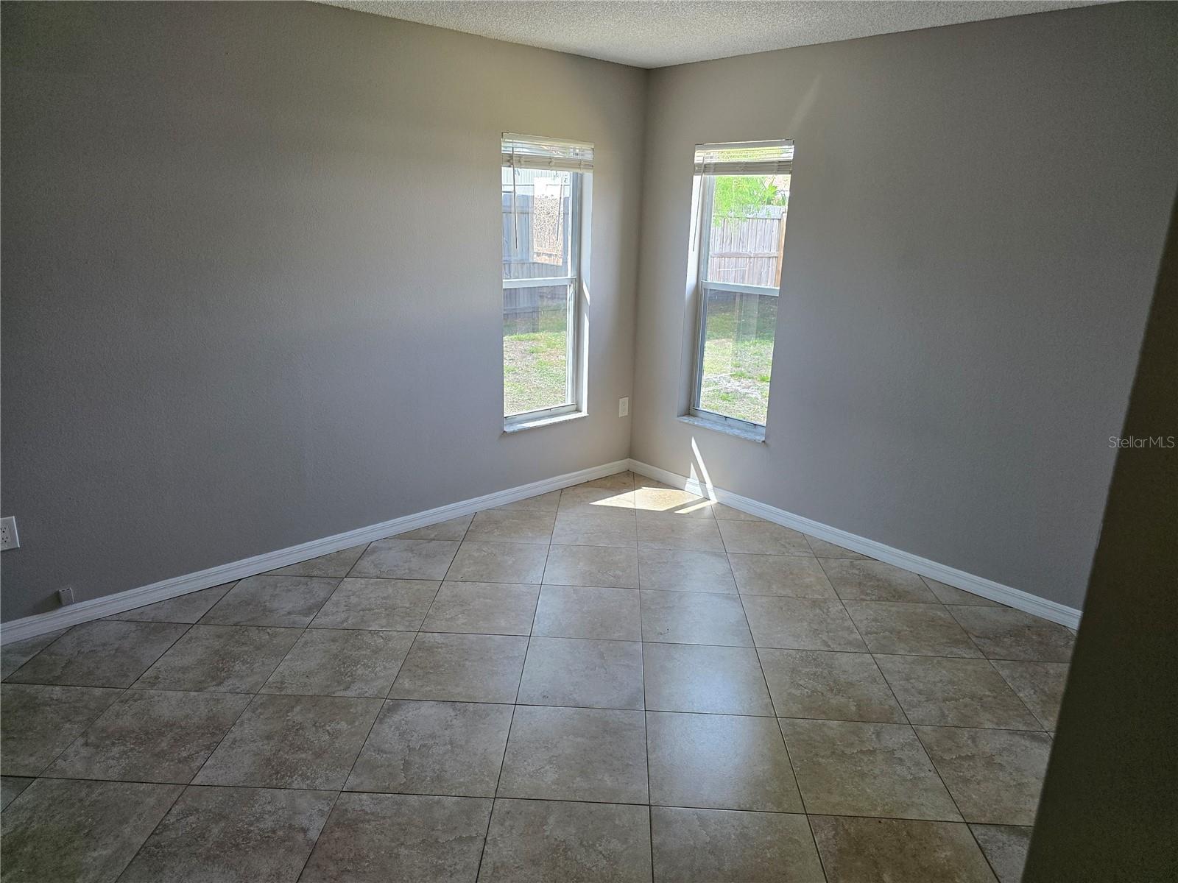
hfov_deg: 73.9
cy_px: 442
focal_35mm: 23
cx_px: 589
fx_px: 783
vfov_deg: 58.9
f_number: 1.7
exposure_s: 1/180
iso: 125
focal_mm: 6.3
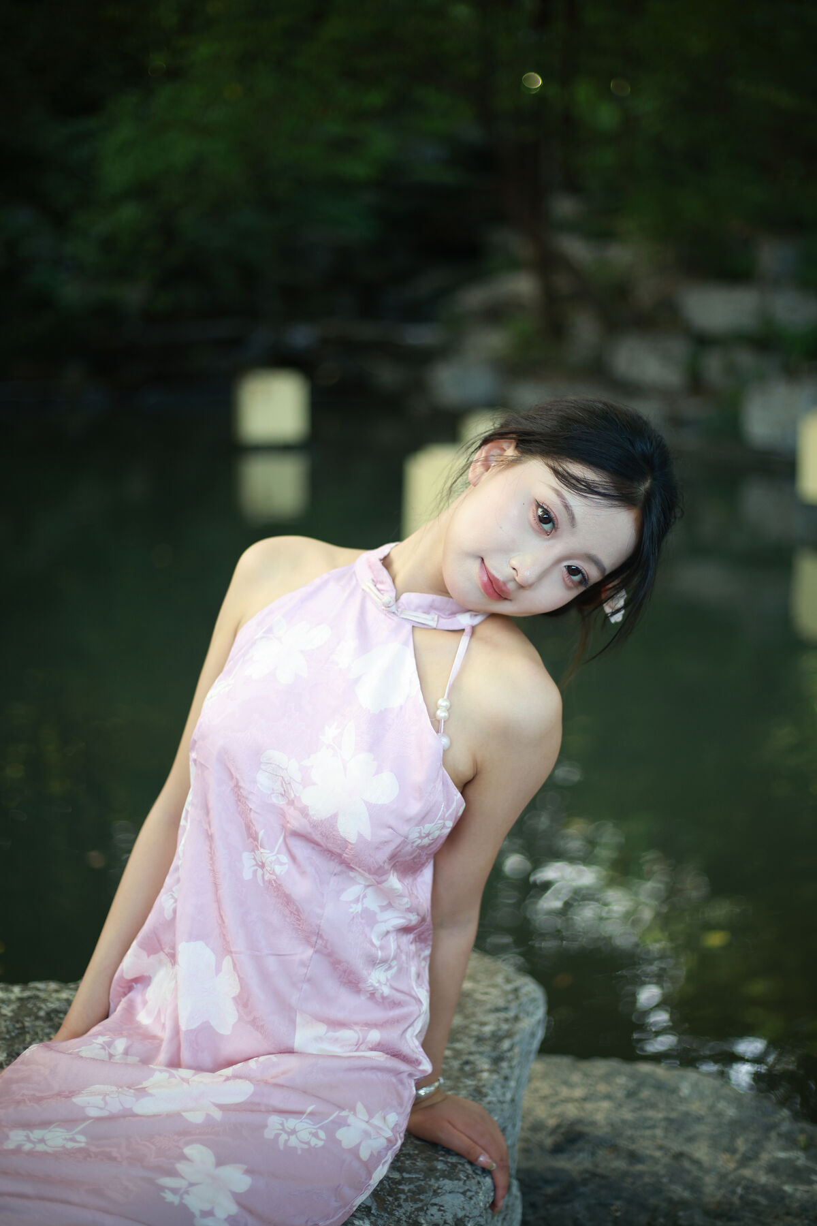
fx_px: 1668
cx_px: 408
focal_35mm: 49
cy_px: 613
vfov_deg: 40.3
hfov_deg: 27.5
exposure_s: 1/200
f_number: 1.8
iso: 640
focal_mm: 50
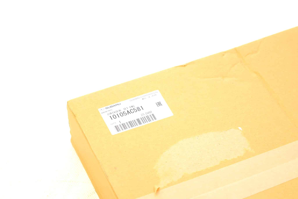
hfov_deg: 24.6
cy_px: 100
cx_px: 149
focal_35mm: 82
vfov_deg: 16.6
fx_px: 683
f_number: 5.6
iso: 400
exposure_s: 1/100
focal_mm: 55
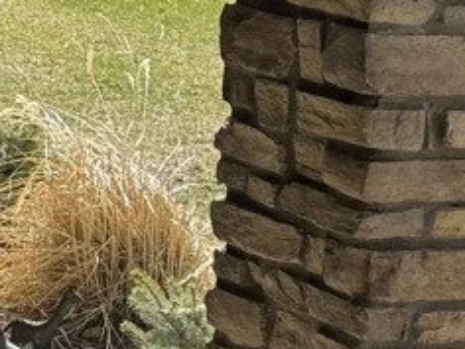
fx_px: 2190
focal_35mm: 163
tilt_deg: -4.6
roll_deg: -0.2
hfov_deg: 10.3
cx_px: -707
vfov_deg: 9.0
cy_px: -116
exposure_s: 1/1456
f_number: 1.78
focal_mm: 6.76
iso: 80
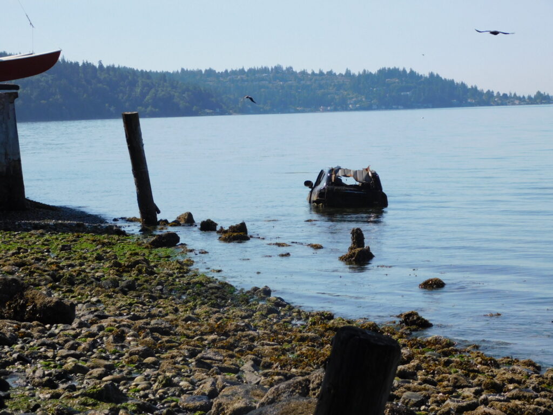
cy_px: 208
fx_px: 1582
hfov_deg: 19.8
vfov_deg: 14.9
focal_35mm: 99
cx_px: 276
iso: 125
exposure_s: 1/800
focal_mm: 17.6
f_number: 4.6
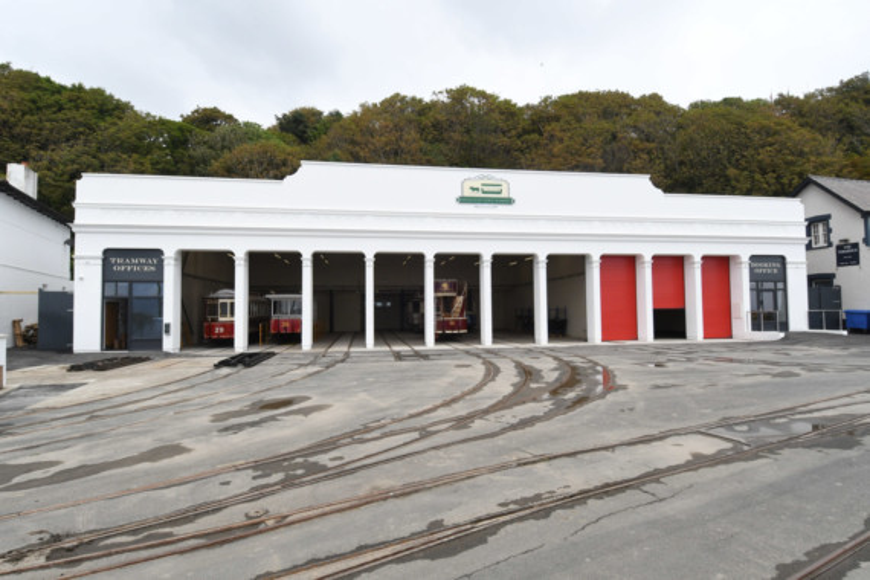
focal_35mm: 18
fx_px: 435
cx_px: 435
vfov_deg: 67.4
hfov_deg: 90.0
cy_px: 290
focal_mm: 12
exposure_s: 1/800
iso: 800
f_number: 10
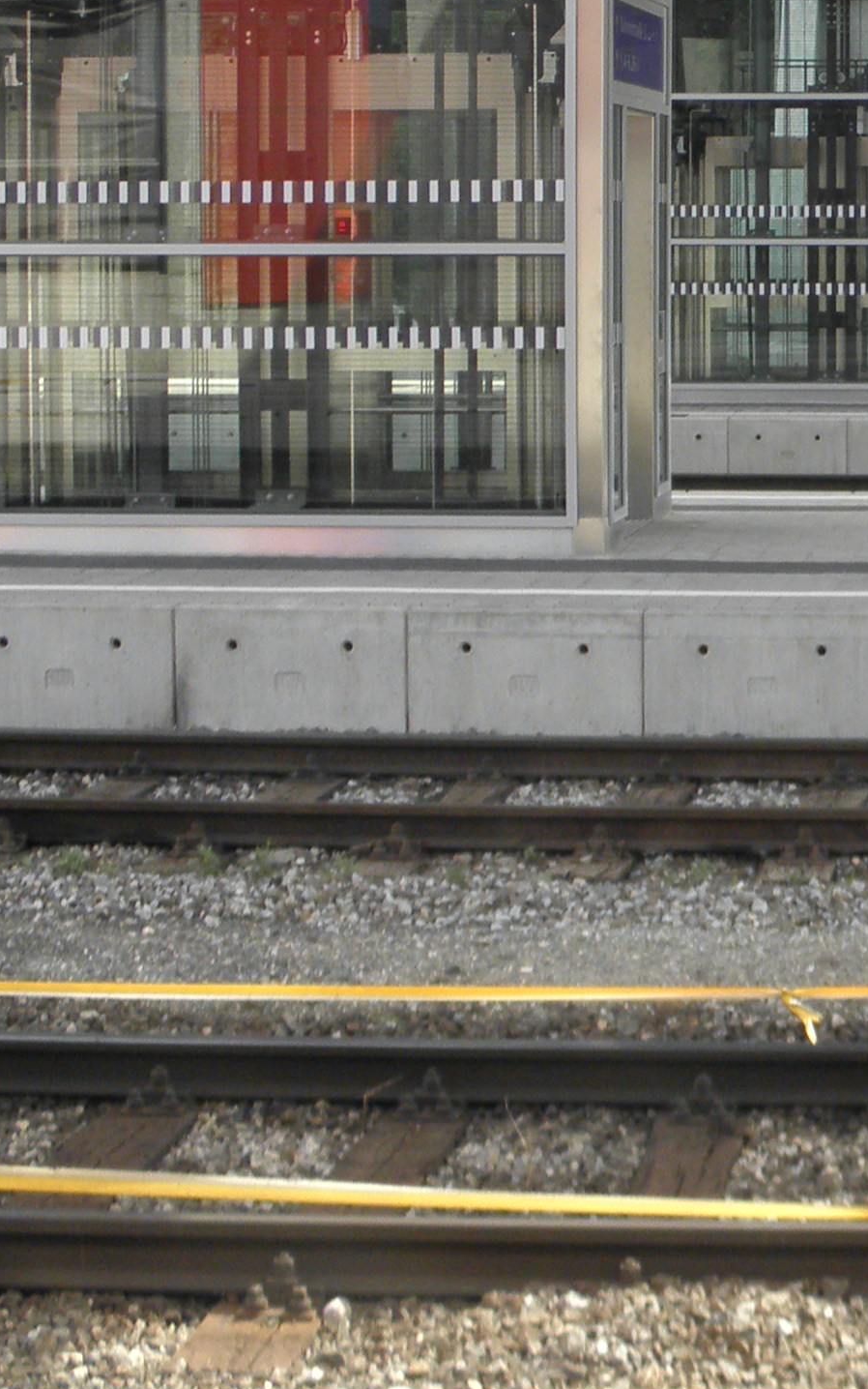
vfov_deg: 24.9
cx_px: 1188
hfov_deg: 15.1
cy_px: 318
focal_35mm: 82
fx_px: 3102
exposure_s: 1/160
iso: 100
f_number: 3.5
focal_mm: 5
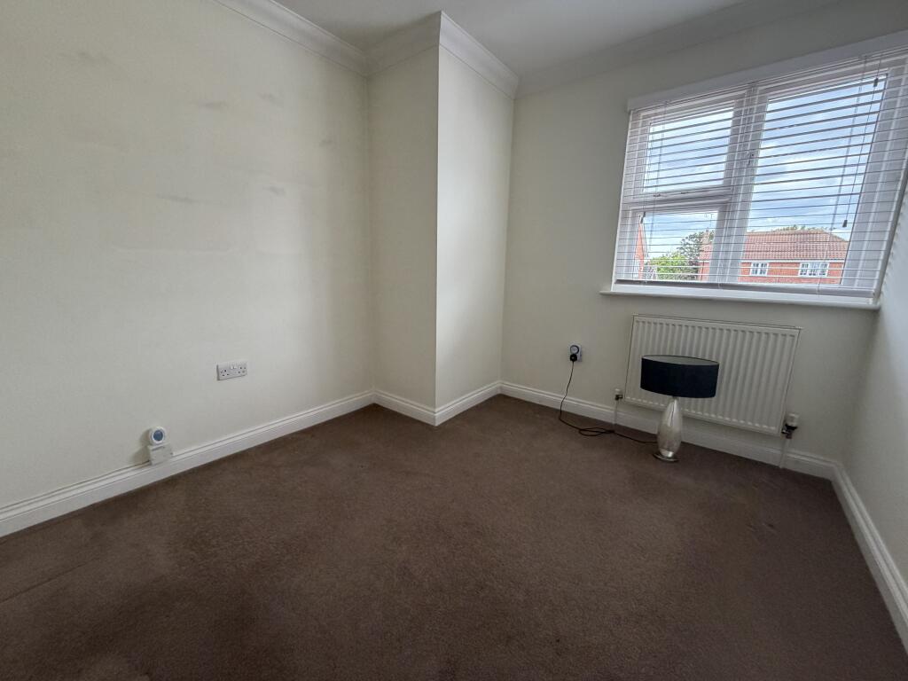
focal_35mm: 14
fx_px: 367
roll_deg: -0.9
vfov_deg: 85.7
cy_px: 340
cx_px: 454
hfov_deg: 102.1
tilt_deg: -10.4
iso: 320
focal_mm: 2.22
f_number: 2.2
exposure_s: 1/121
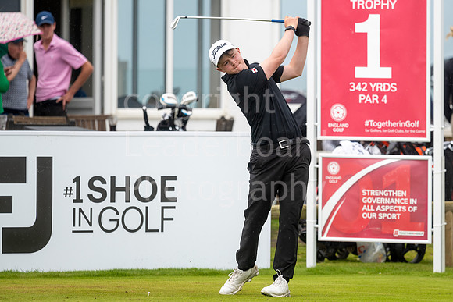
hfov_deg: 5.8
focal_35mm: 358
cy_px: 146
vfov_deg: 3.8
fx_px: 4507
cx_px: 270
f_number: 5
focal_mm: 300
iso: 200
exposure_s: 1/800
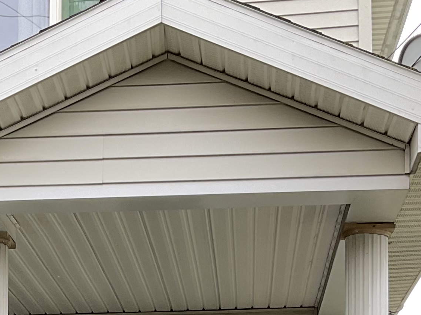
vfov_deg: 13.3
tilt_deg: +2.6
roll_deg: -0.5
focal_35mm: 103
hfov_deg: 18.8
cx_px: 62
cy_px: 509
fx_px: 1253
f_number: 1.8
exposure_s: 1/172
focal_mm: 3
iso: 16
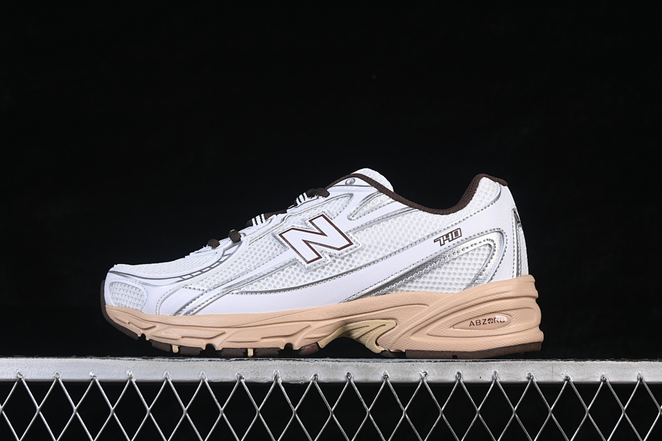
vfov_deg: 18.2
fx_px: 1379
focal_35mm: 75
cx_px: 331
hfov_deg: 27.0
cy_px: 220
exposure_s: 1/80
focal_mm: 50
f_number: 8
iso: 160
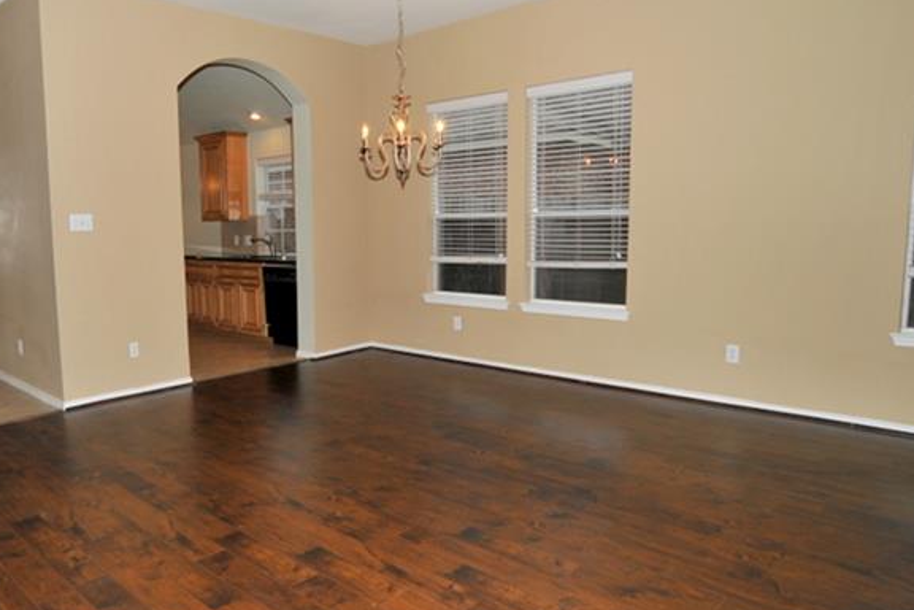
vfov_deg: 51.3
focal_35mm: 25
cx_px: 305
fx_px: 635
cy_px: 289
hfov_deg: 69.5
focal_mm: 12
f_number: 4.8
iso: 200
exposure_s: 1/60
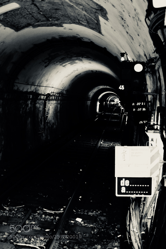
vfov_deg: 53.1
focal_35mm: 36
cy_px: 124
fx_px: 249
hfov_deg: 36.9
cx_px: 83
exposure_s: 1/10
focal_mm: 24.3
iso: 3200
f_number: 4.2
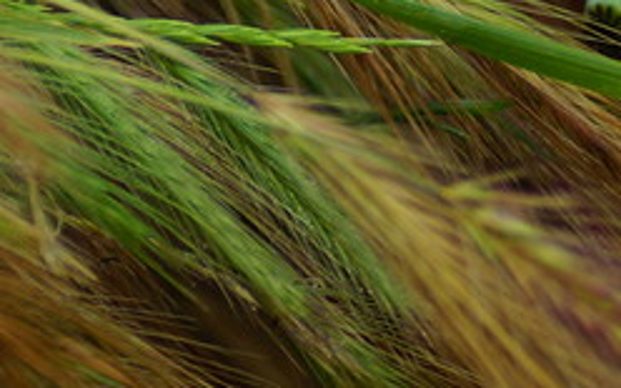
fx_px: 11813
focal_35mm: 698
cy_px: -234
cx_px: 666
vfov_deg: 1.9
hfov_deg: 3.0
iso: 100
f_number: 2.8
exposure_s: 1/800
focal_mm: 90
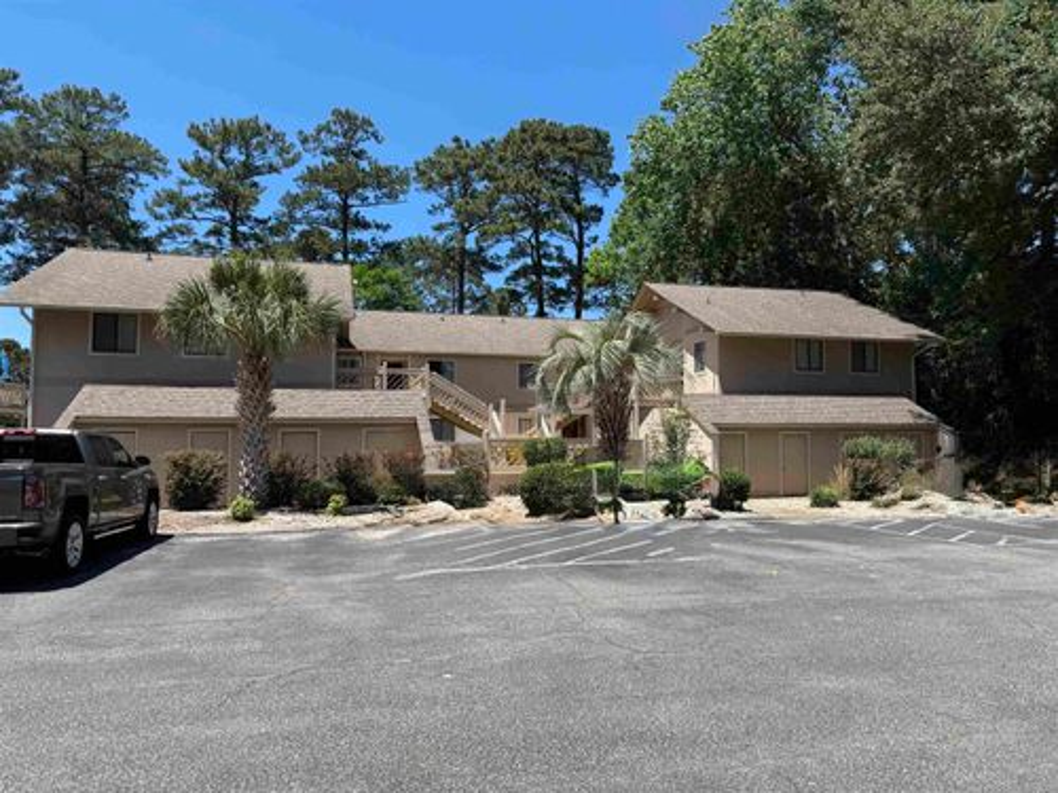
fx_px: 734
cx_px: 529
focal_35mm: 24
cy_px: 396
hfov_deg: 71.6
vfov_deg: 56.8
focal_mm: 6.76
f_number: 1.78
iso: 80
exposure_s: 1/2801
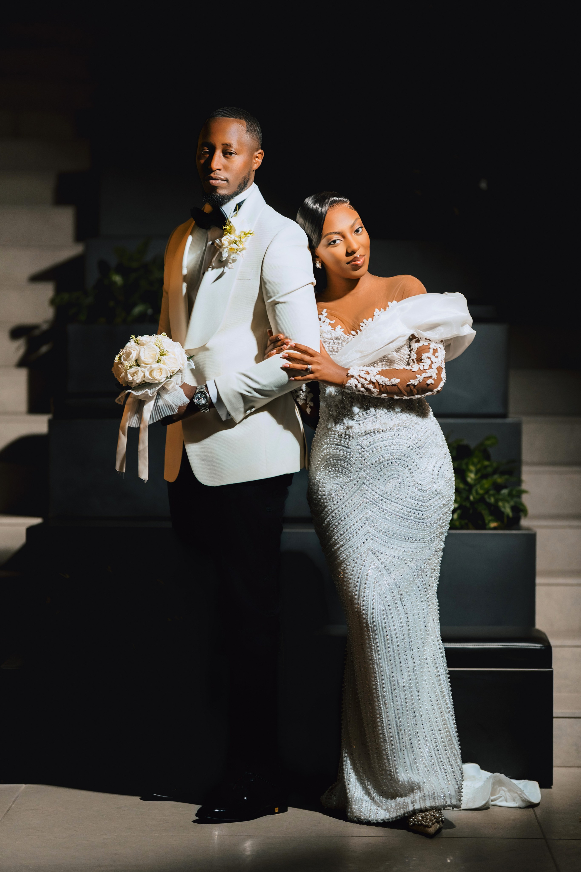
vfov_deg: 19.5
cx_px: 290
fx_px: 2542
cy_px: 436
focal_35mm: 105
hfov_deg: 13.0
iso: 320
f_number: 1.4
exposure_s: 1/100
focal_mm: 105
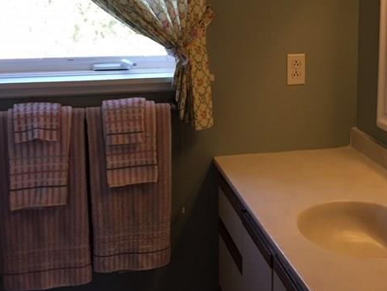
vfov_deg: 23.1
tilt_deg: -10.4
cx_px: 311
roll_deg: -0.1
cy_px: 78
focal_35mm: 63
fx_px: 705
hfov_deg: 30.0
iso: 64
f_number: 2.2
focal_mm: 4.15
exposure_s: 1/30
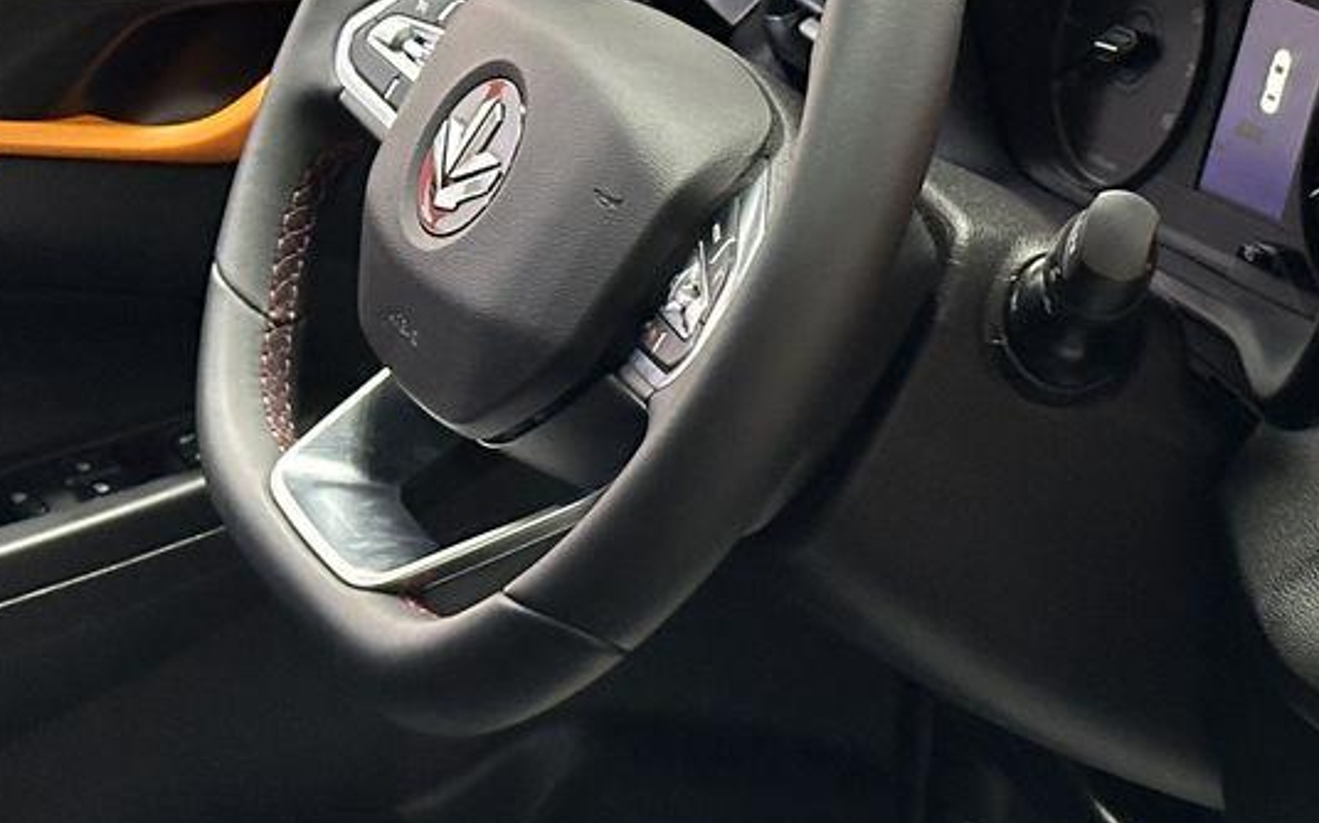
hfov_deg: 15.1
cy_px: 727
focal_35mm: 137
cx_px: 1186
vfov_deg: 9.5
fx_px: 4923
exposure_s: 1/33
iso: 400
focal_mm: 6.86
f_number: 1.78
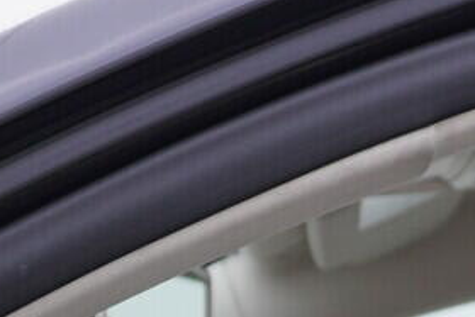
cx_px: 299
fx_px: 2442
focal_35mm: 185
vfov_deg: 7.0
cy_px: 792
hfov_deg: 11.1
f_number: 3.5
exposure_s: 1/60
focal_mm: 24
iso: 125
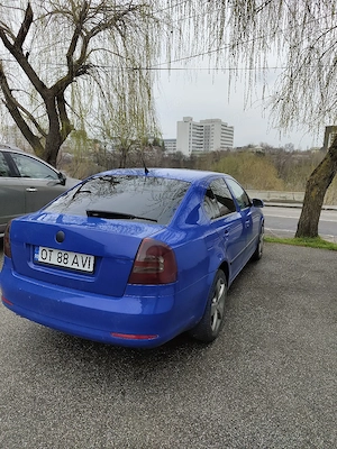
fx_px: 312
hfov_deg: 56.8
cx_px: 168
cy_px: 224
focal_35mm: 24
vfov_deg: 71.6
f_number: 1.88
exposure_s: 1/1250
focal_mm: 5.59
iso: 100
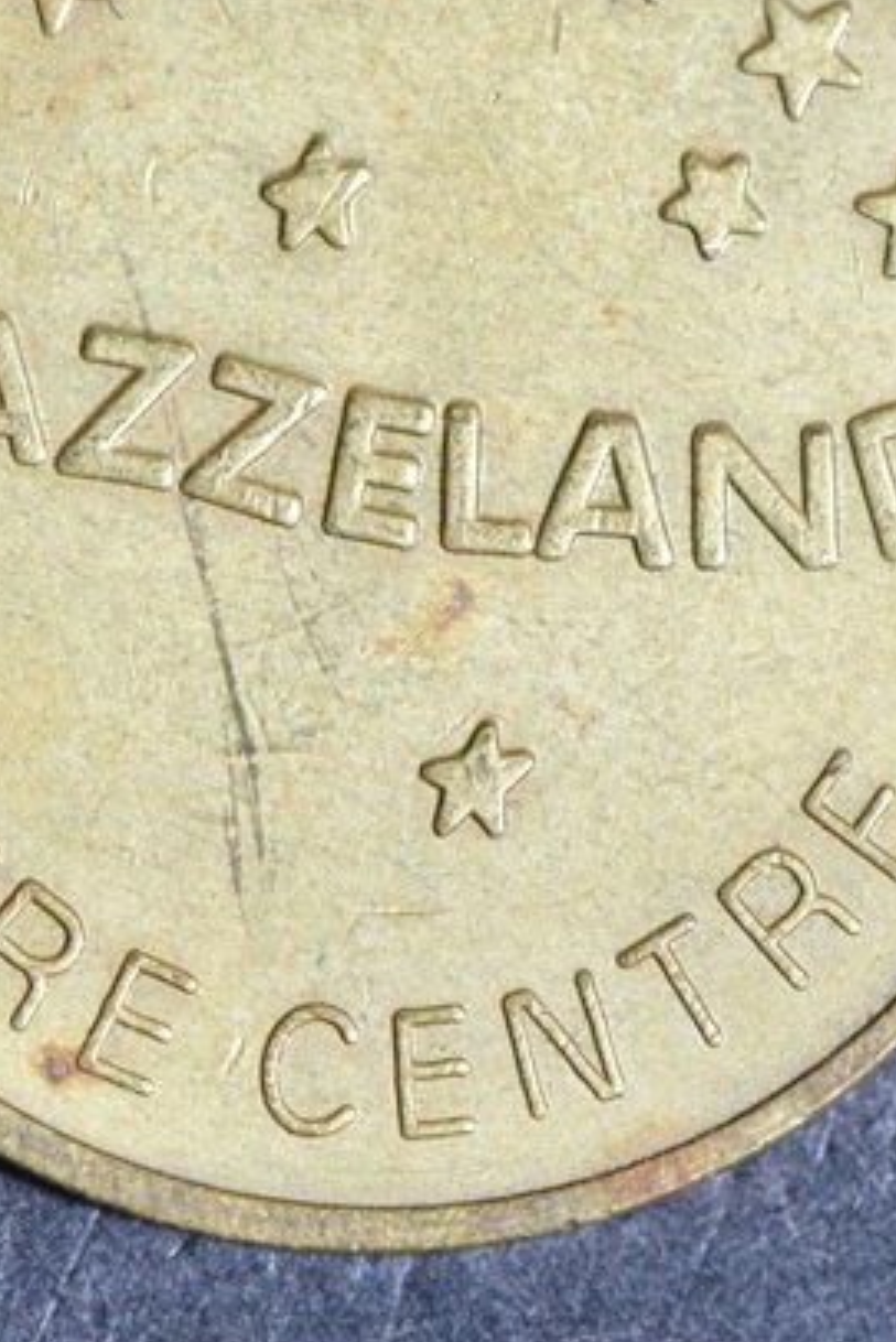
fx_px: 11562
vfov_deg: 6.6
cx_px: 400
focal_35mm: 310
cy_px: 478
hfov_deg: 4.4
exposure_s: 1/100
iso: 1600
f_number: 9
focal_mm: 105
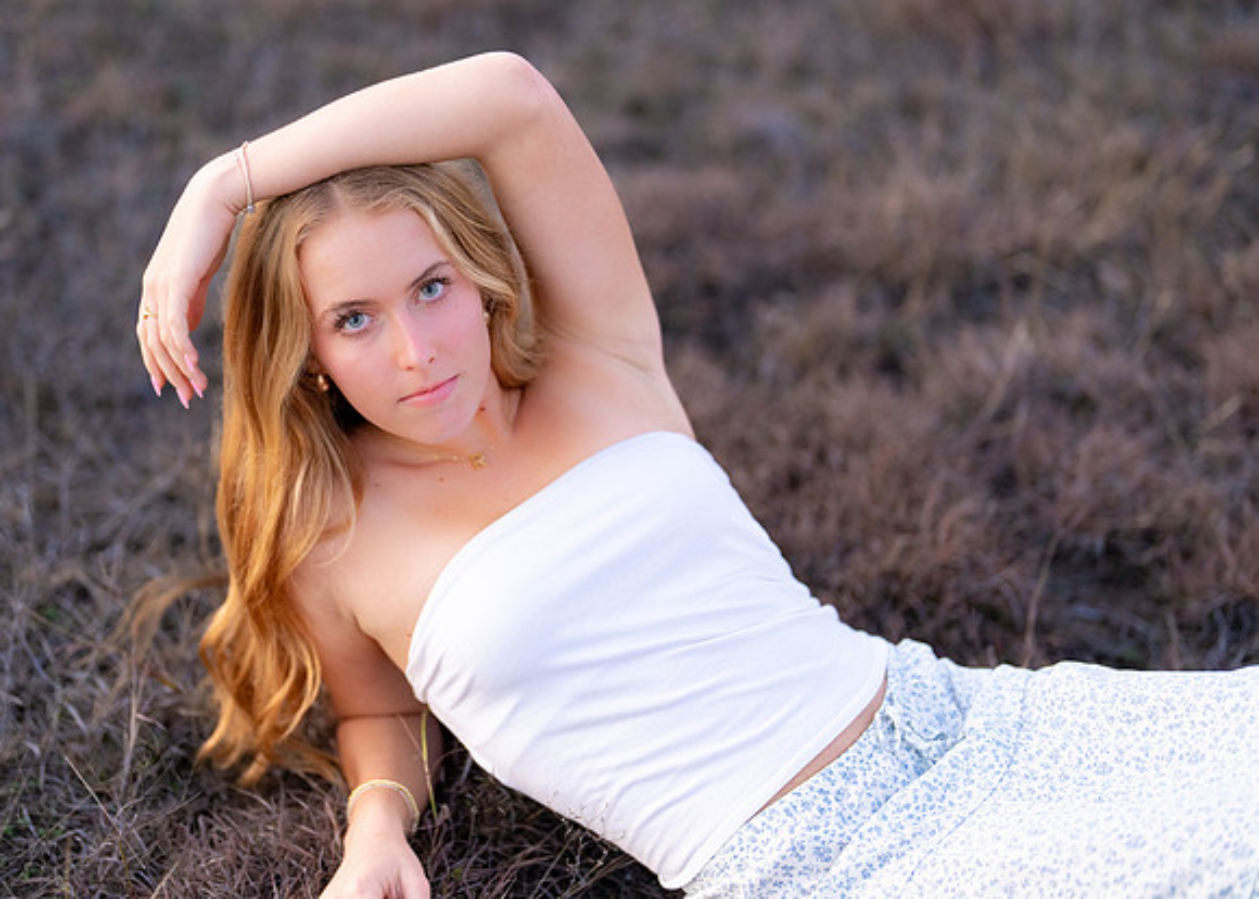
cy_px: 387
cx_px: 488
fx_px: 2156
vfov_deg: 23.5
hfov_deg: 32.4
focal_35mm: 60
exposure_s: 1/400
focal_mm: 50
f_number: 1.2
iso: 800
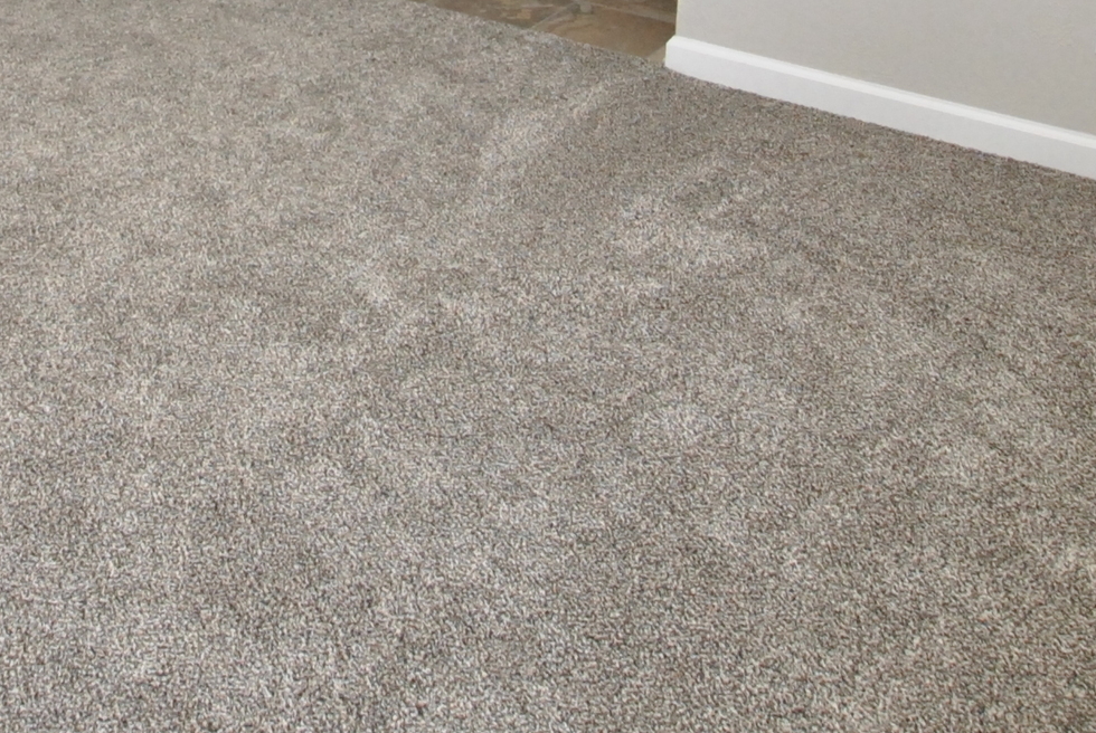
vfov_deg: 24.3
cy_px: -277
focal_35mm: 47
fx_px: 1433
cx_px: 174
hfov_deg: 39.7
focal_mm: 10
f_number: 7.1
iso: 800
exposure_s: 1/80
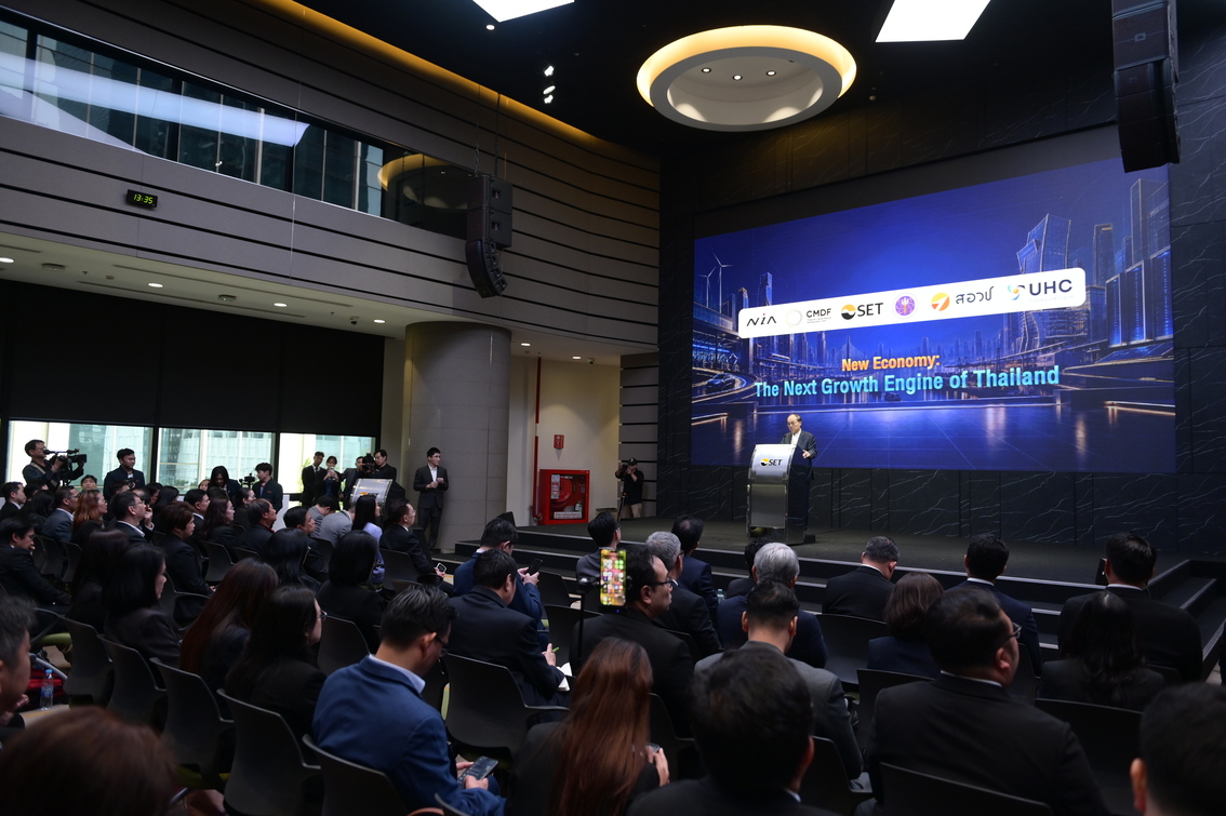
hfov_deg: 73.8
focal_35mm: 24
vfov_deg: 53.1
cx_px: 613
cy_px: 408
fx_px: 817
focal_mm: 24
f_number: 2.8
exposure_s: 1/100
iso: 500
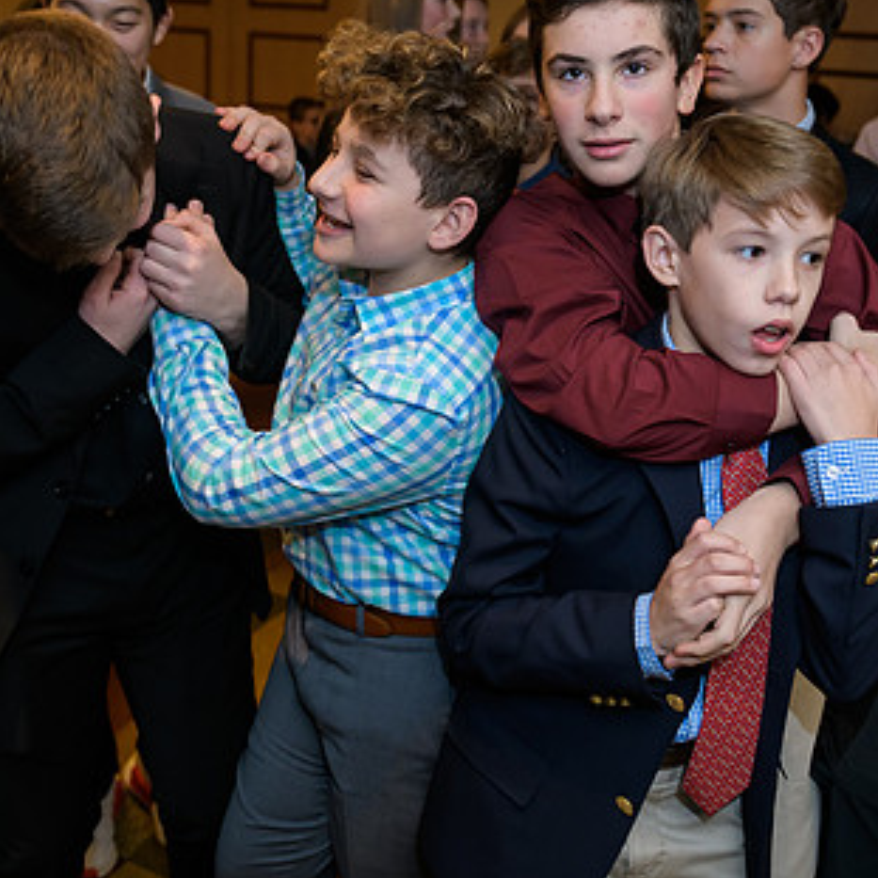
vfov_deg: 43.6
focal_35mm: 38
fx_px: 1090
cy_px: 346
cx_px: 455
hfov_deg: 43.9
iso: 1600
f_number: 3.2
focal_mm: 24
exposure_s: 1/125
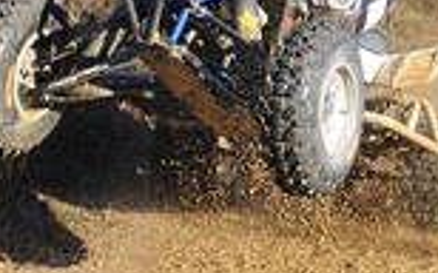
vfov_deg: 7.7
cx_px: 319
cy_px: -10
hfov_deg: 12.3
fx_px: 2028
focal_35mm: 170
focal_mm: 38
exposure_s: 1/800
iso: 400
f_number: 5.6
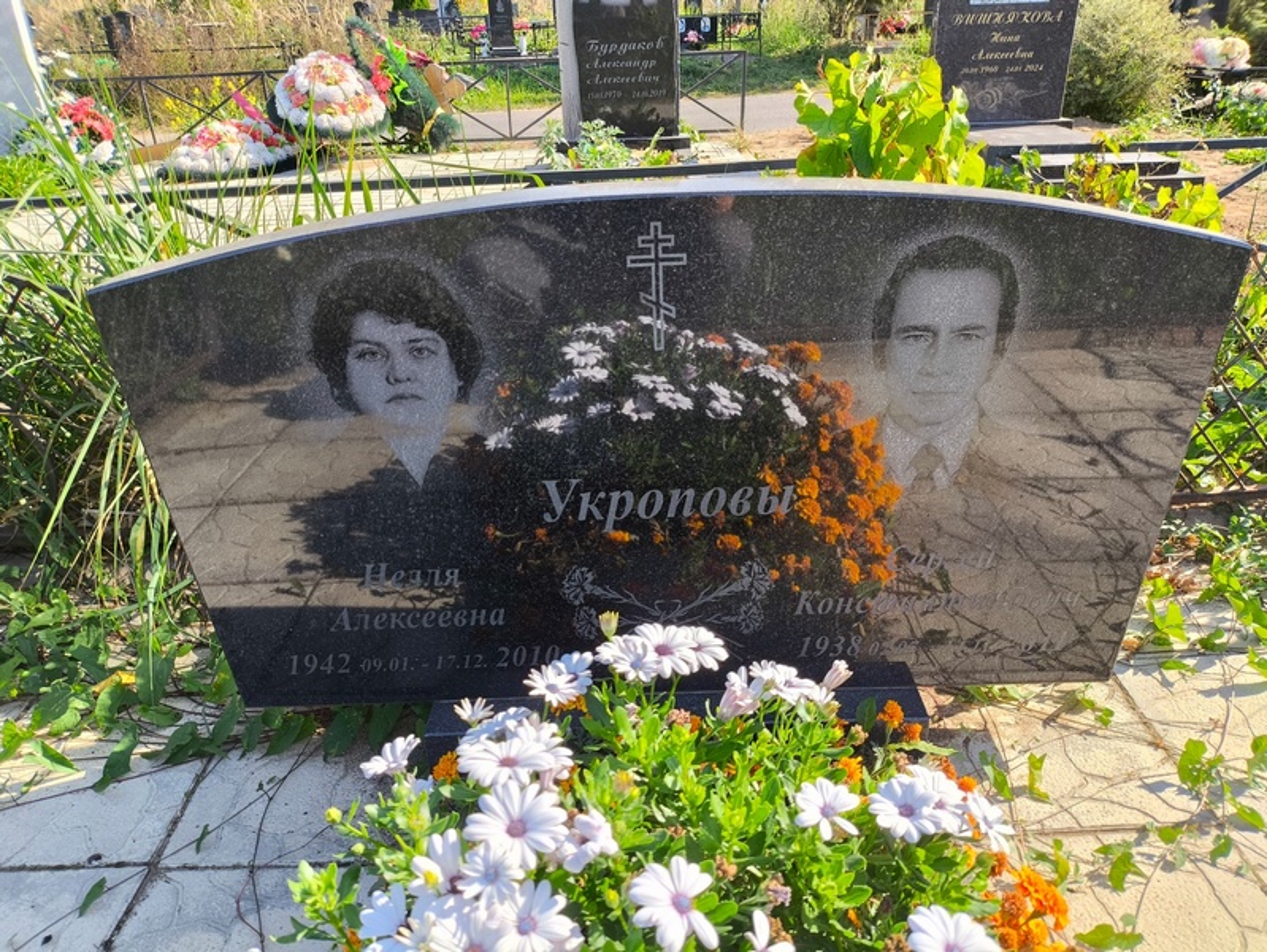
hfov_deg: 69.4
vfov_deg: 54.9
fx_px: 915
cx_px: 634
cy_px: 476
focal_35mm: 25
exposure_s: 1/416
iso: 50
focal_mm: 4.71
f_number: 1.7
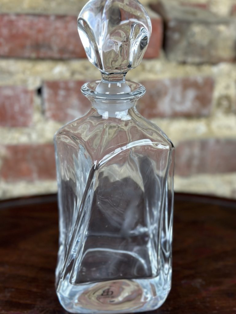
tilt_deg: -24.7
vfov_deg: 39.7
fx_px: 436
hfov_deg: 30.3
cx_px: 118
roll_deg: +2.0
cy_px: 157
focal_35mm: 48
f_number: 1.78
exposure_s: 1/100
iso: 80
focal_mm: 6.86
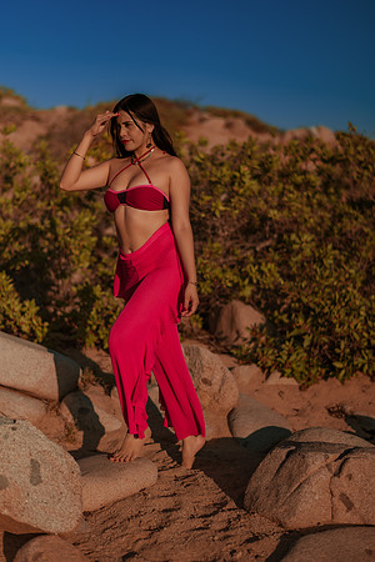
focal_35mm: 58
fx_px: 906
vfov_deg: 34.5
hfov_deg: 23.4
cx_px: 188
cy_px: 281
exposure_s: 1/8000
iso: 50
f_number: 1.8
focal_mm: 58
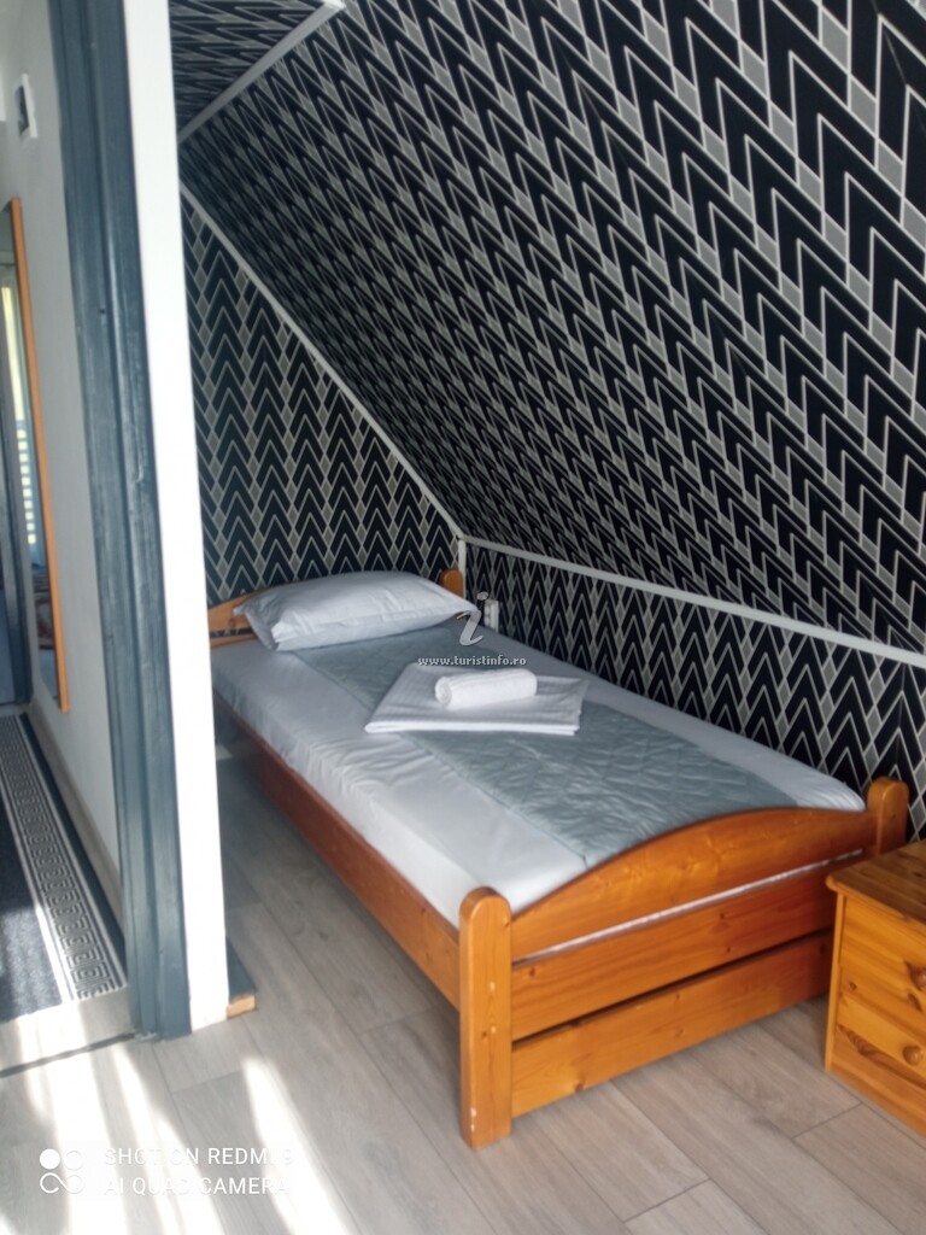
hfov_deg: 51.4
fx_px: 963
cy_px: 618
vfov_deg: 65.3
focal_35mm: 27
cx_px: 463
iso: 132
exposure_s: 1/50
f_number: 2.2
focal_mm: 3.79
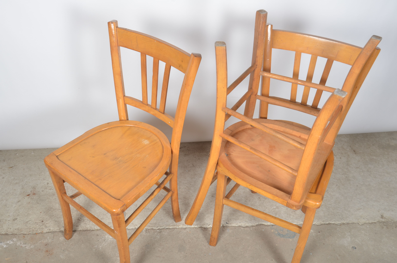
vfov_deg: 36.7
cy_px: 132
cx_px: 198
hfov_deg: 53.2
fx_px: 396
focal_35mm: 36
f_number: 11
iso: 100
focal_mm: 24
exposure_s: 1/125
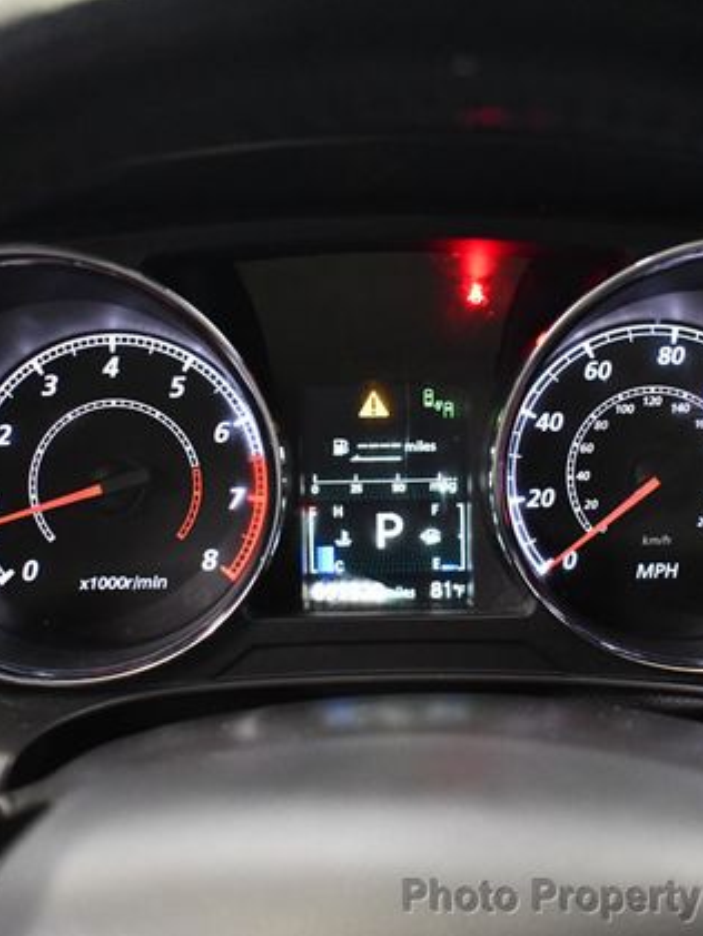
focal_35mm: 54
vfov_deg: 35.5
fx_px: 1461
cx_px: 376
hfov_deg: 27.0
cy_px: 465
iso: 5000
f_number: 4
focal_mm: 25
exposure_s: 1/60
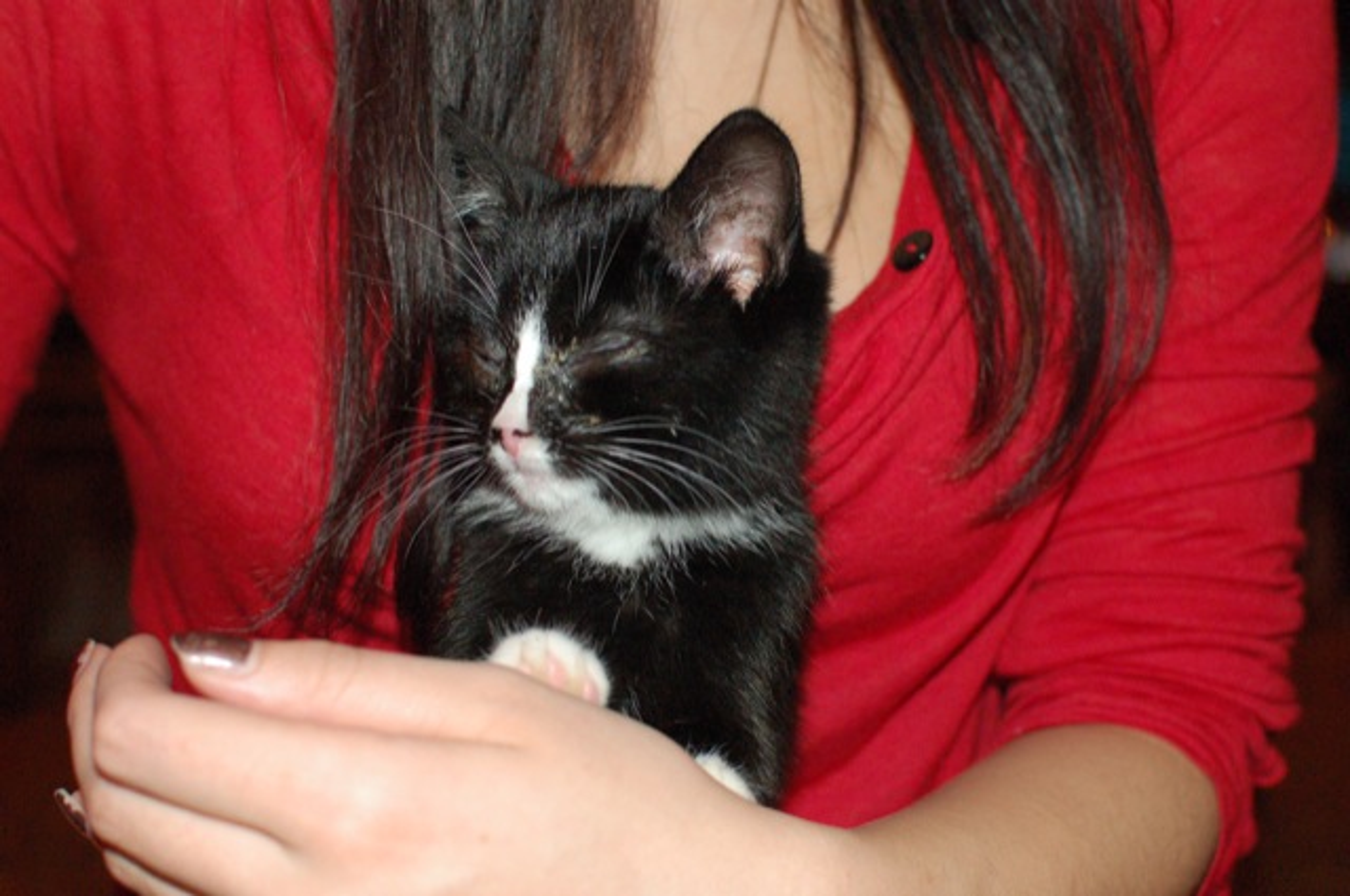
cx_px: 675
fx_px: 1966
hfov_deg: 37.9
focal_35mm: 52
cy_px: 448
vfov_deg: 25.7
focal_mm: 35
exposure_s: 1/60
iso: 1600
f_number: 5
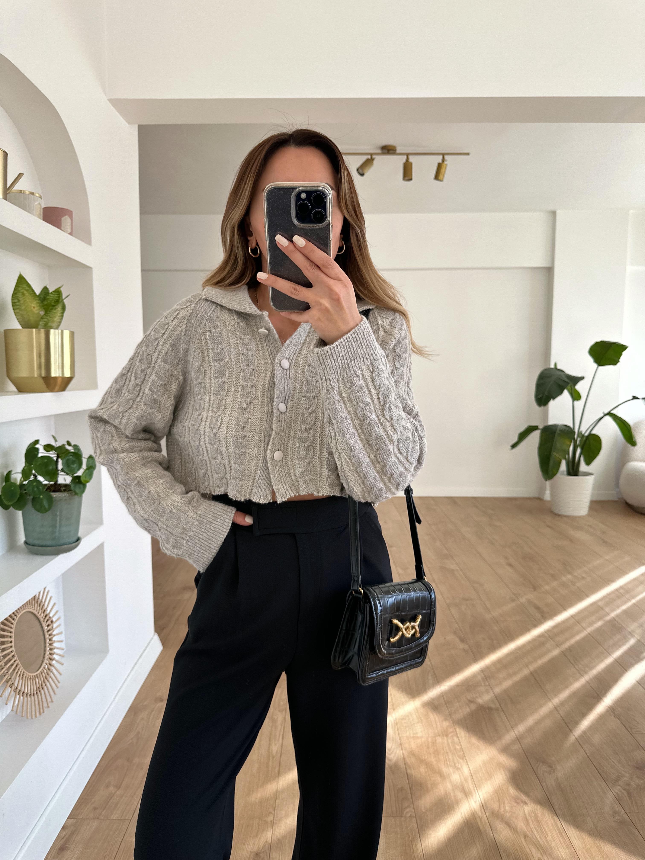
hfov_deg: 56.8
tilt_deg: -32.2
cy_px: 430
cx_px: 322
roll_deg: +0.3
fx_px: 596
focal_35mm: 24
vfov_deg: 71.6
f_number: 1.78
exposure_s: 1/223
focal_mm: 6.86
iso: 64
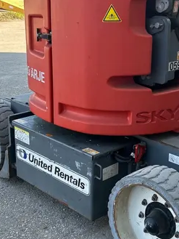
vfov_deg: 33.2
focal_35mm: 58
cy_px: 106
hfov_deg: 25.0
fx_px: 400
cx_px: 131
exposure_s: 1/424
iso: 50
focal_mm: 5.7
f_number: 1.5
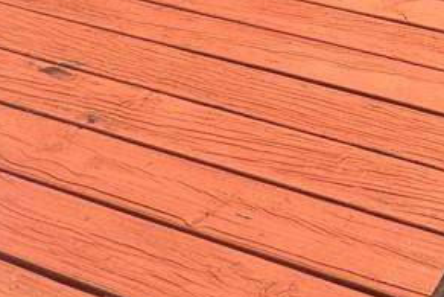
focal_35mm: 51
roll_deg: -2.3
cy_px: -195
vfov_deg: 20.8
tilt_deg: -20.6
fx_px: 629
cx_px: 666
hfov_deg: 27.2
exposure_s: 1/1299
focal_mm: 2.22
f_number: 2.2
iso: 50
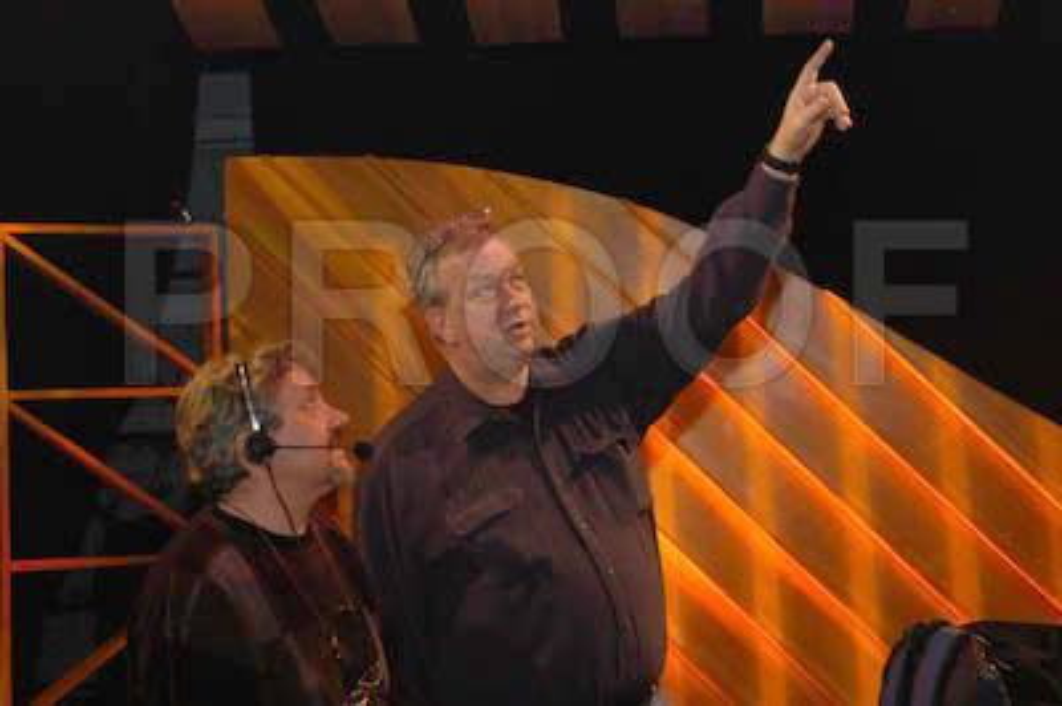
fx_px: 2122
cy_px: 353
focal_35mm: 72
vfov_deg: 18.9
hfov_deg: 28.1
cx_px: 531
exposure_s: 1/125
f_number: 5
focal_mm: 48
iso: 800
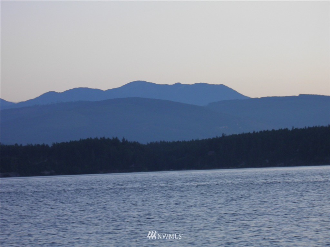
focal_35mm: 162
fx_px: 1544
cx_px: 165
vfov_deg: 9.2
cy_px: 124
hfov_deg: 12.2
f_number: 4.1
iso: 100
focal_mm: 29.2
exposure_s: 1/30
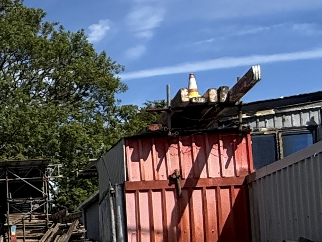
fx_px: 726
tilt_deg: +4.0
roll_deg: +0.5
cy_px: 229
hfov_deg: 18.2
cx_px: -295
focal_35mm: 78
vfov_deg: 18.5
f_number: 2.2
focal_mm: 2.22
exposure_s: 1/2320
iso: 50
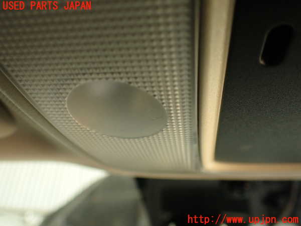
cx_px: 150
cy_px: 113
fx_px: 261
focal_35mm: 30
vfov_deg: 46.8
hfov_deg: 60.0
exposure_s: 1/60
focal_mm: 5.4
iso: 160
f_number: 2.3
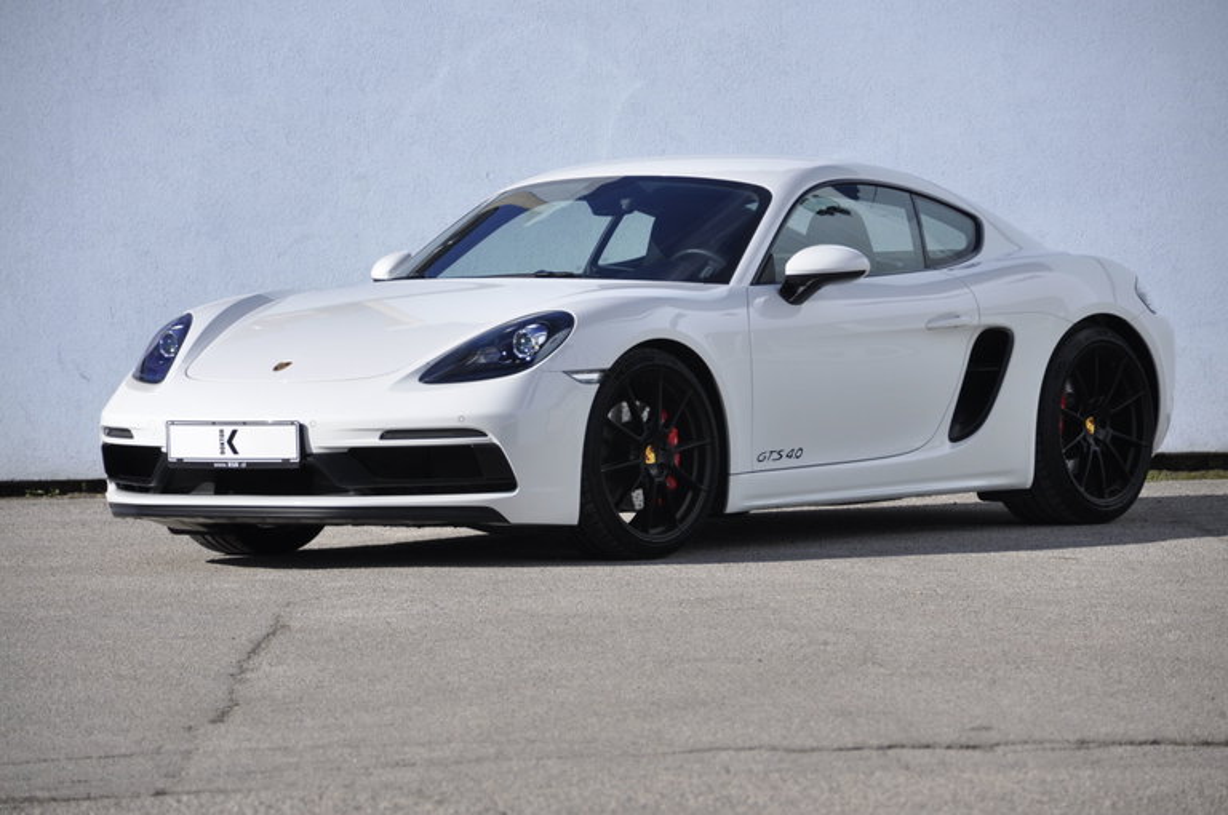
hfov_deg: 11.0
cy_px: 408
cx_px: 614
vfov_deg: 7.3
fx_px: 6388
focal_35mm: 188
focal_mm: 125
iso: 500
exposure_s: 1/800
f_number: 7.1
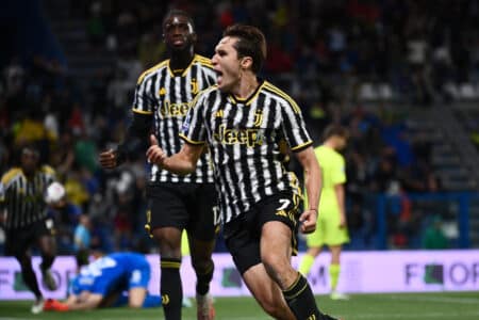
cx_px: 240
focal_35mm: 180
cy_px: 160
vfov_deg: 7.6
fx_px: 2395
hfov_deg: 11.4
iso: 2000
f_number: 4
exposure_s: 1/1600
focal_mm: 180
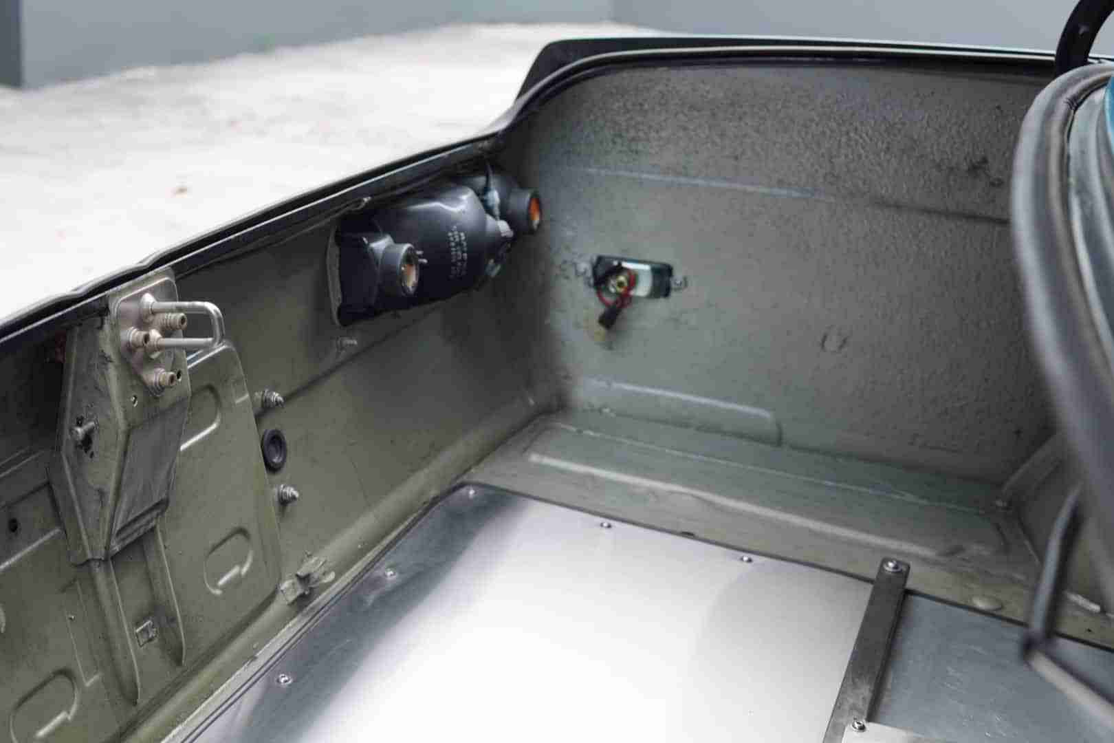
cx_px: 557
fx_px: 1392
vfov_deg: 29.9
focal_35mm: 45
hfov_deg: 43.6
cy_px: 372
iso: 160
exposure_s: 1/60
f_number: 4
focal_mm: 30
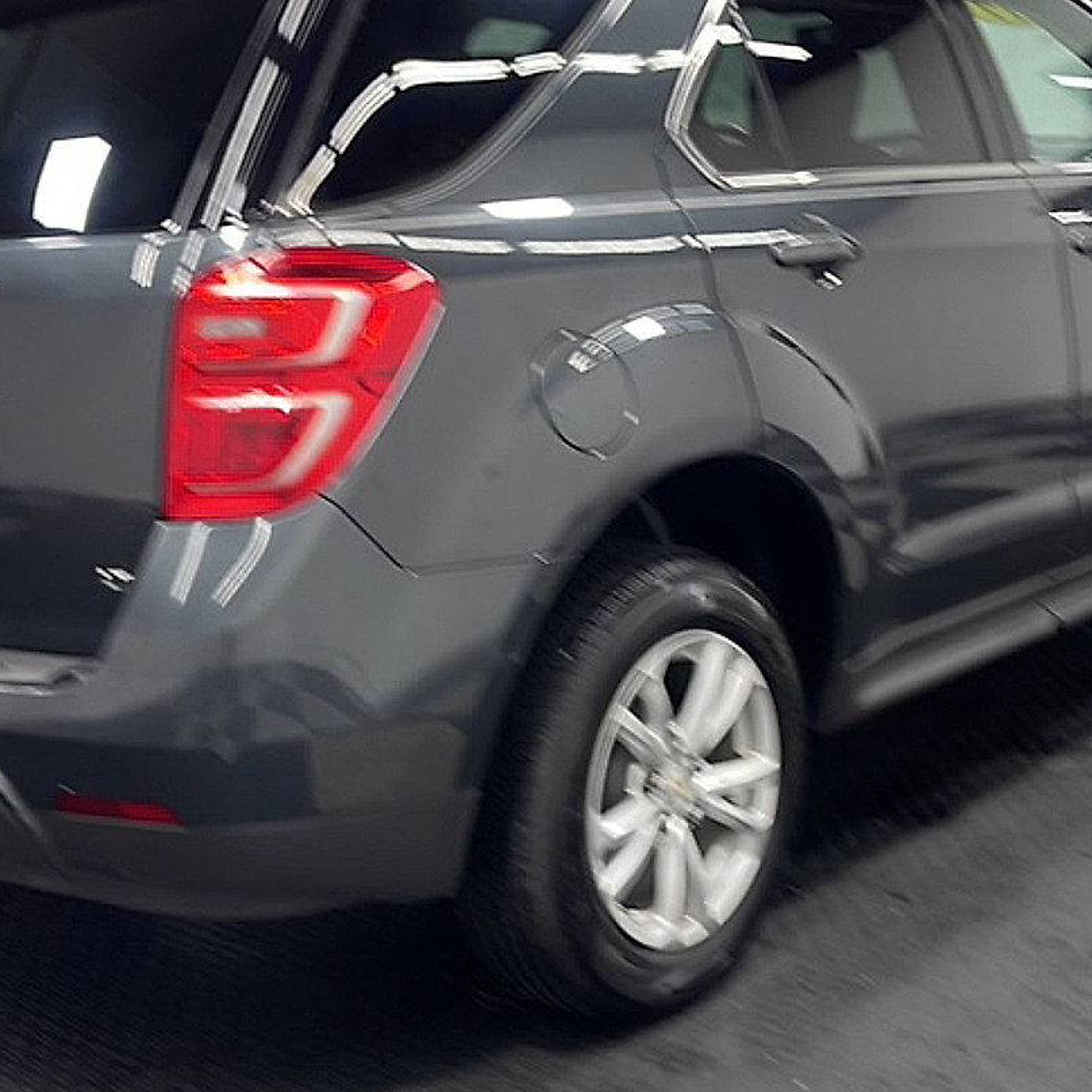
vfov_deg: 34.7
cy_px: 507
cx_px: 435
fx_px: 1749
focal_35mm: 49
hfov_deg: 34.6
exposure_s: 1/40
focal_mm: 5.1
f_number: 1.6
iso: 50
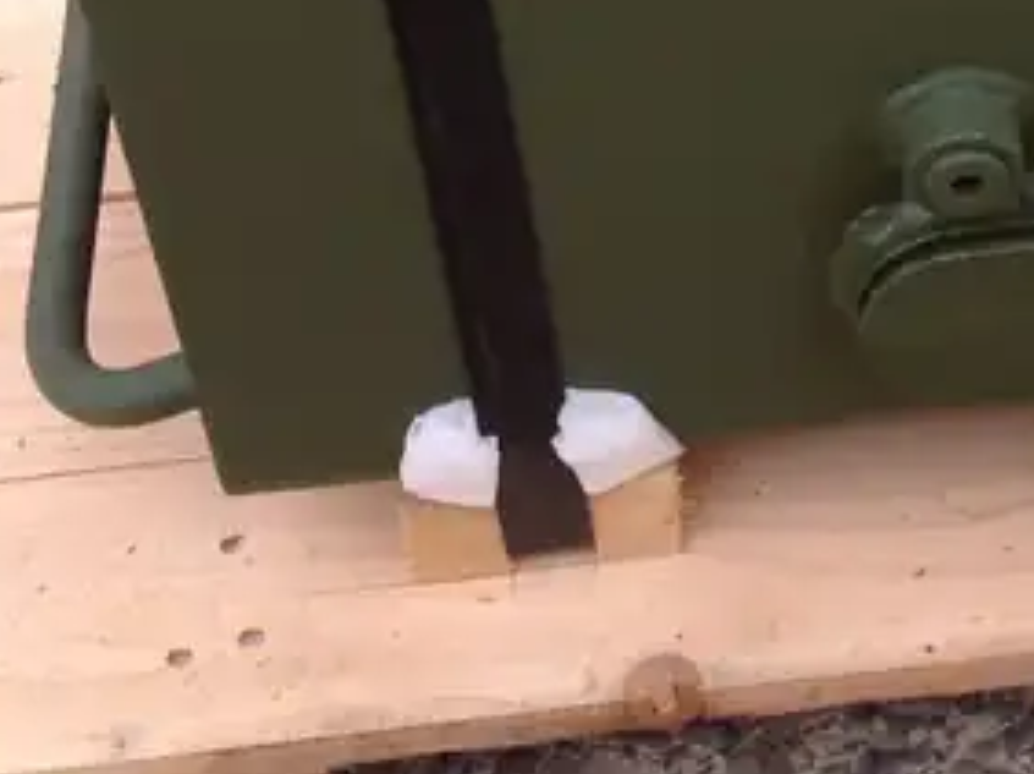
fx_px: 3701
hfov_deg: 15.4
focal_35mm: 124
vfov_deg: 11.6
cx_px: 1195
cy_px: -293
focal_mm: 4.28
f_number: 2.4
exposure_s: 1/318
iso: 50
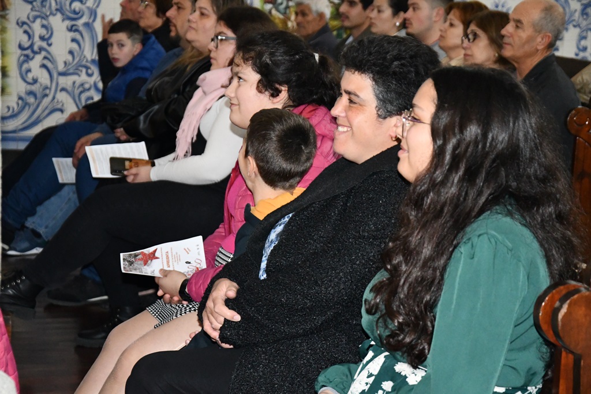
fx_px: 1724
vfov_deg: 13.0
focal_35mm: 105
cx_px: 296
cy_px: 197
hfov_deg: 19.5
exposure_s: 1/60
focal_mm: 70
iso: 6400
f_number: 5.3
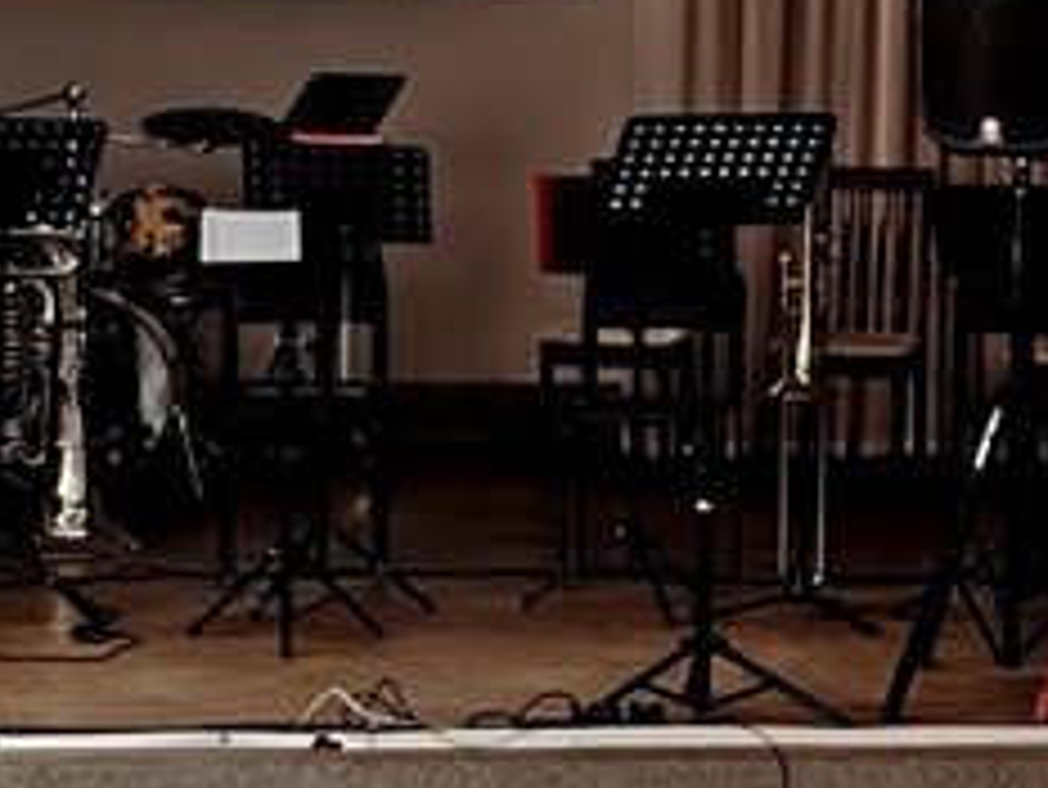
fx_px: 4937
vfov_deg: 9.1
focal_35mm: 163
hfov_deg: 12.1
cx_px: 839
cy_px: 306
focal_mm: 5.25
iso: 997
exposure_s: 1/25
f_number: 1.75
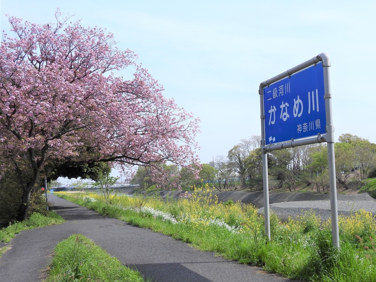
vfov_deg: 36.0
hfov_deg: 46.8
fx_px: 434
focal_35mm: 40
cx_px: 188
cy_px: 141
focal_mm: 7.1
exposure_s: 1/1600
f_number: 3.2
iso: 100
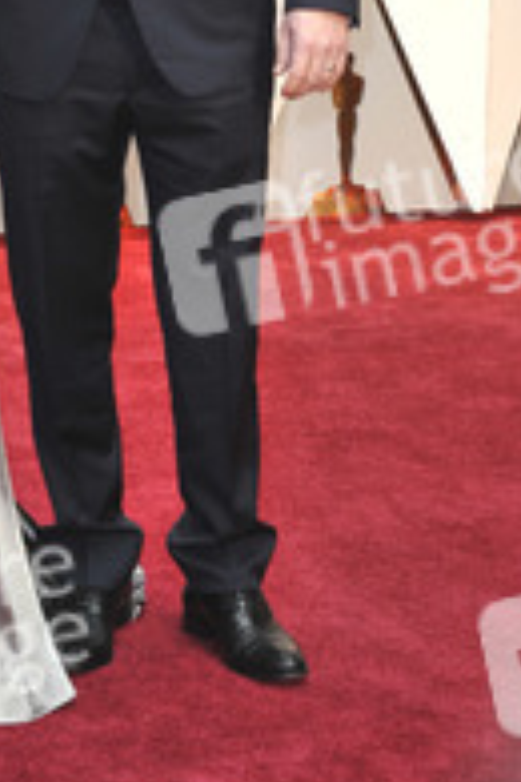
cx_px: 2
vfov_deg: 13.7
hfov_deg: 9.2
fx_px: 3213
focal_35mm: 148
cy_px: 40
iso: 1000
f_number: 7.1
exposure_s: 1/250
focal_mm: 72
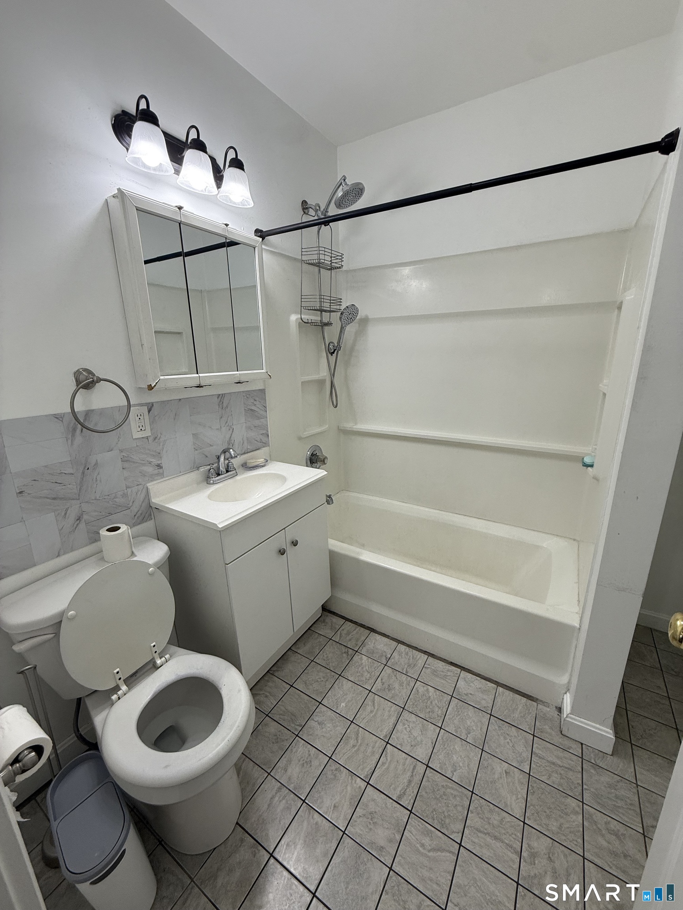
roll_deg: +1.1
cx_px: 342
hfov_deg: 85.7
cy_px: 455
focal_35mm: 14
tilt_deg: -14.9
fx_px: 368
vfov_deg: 102.1
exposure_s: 1/120
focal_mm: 2.22
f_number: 2.2
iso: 125
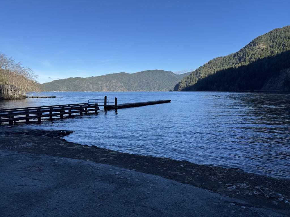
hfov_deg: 71.6
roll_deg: +0.1
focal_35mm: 24
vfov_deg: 56.8
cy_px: 108
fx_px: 201
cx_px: 145
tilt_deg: -5.2
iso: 80
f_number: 1.78
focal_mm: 6.76
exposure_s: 1/3413
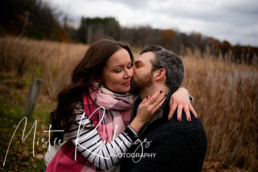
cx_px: 129
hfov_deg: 54.4
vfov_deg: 37.9
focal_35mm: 35
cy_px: 86
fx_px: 251
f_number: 1.8
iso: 220
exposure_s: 1/4000
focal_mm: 35
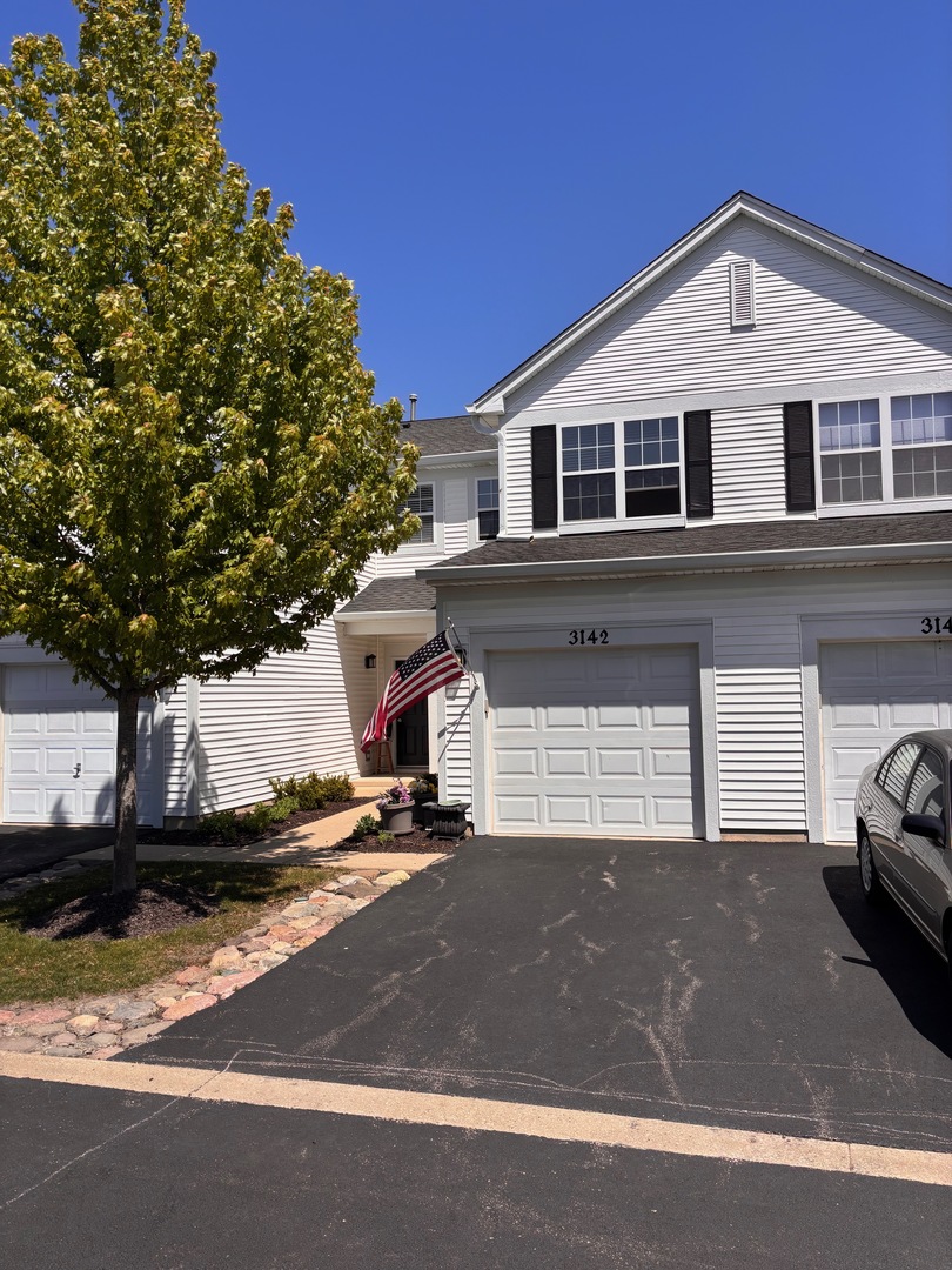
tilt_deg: +4.7
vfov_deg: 67.3
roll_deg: +0.8
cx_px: 476
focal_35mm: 26
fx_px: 953
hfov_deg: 53.1
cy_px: 635
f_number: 1.6
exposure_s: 1/4630
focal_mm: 5.96
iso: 50
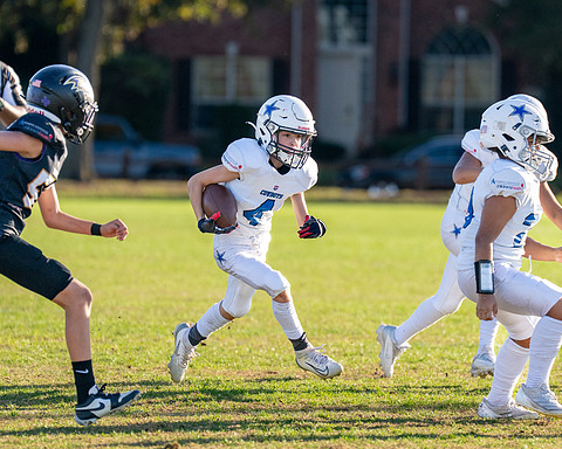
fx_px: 6753
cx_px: 315
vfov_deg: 3.8
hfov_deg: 4.8
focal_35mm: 406
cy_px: 236
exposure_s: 1/4000
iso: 400
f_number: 2.8
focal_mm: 200
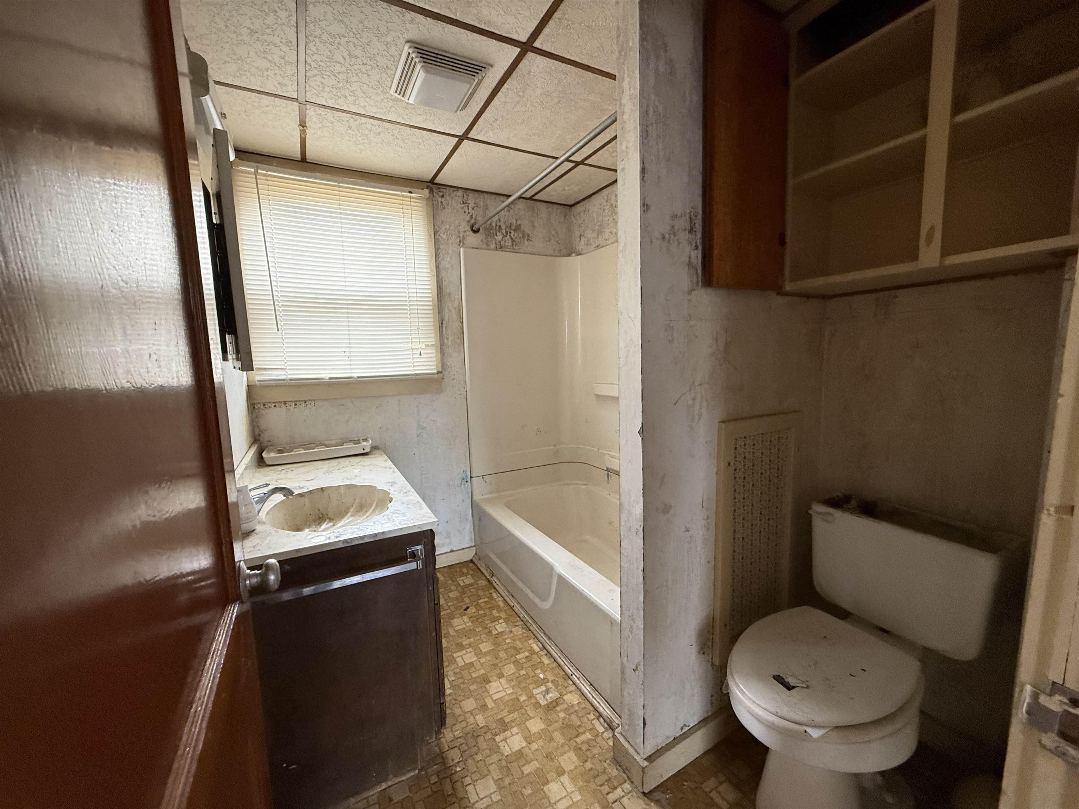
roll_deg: +2.2
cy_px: 404
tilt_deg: -5.0
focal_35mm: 14
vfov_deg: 85.7
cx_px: 540
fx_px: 436
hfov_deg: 102.1
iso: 320
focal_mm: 2.22
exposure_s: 1/64
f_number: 2.2
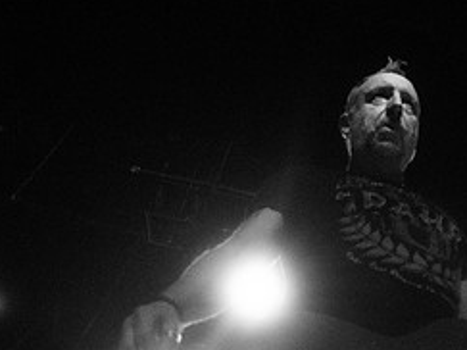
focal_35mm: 46
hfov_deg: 40.7
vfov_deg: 29.6
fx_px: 620
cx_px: 313
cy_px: 343
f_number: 3.5
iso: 3200
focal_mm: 20
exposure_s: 1/400
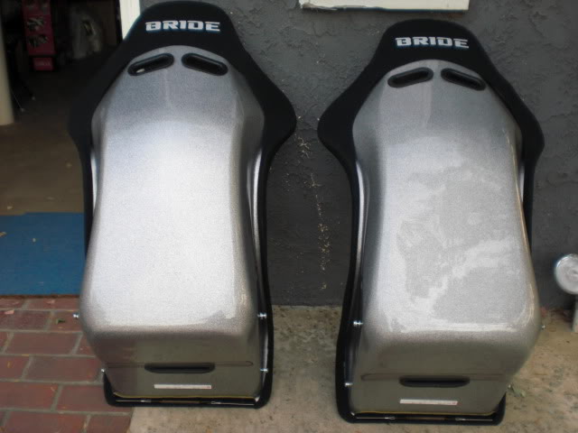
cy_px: 216
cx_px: 289
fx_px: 635
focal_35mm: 38
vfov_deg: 37.7
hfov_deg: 49.0
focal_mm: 6.3
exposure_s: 1/80
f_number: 3.1
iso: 100
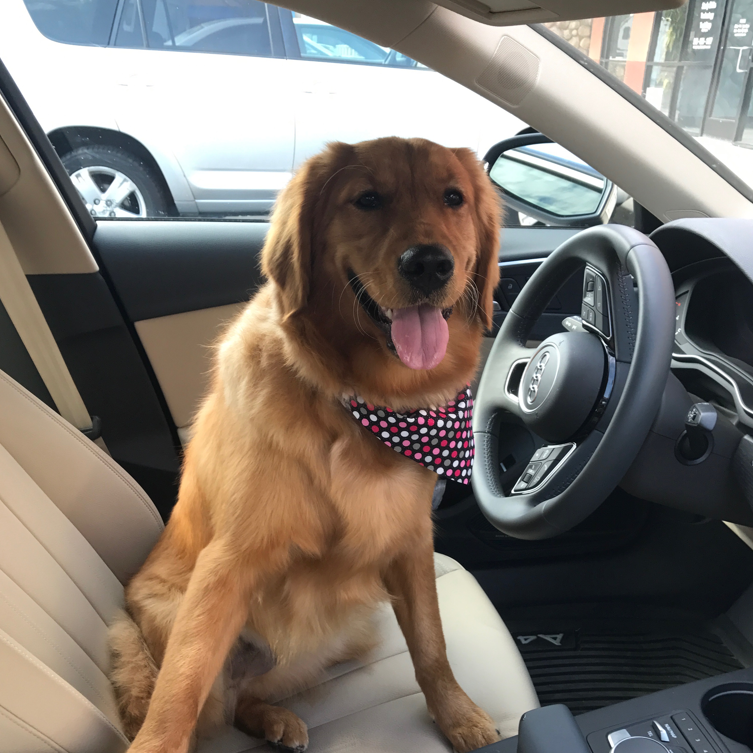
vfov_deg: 48.0
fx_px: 837
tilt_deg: -25.3
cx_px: 374
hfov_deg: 48.5
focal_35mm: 34
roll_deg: -1.1
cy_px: 468
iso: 32
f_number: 1.8
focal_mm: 3.99
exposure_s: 1/120
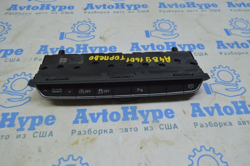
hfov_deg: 67.4
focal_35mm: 27
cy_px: 83
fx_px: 187
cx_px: 125
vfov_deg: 47.9
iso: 400
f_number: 5.6
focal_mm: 18
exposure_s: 1/40
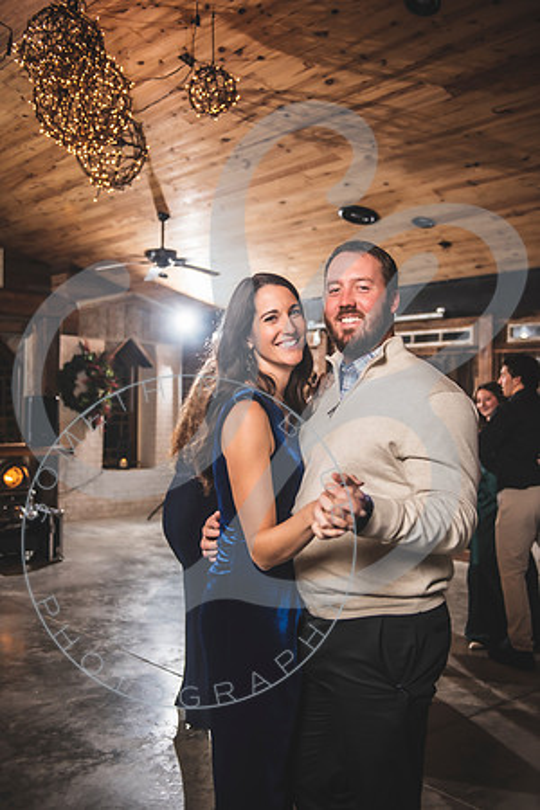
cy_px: 405
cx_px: 270
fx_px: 810
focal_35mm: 36
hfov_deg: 36.9
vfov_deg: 53.1
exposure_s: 1/160
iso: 500
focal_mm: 36
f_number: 2.8
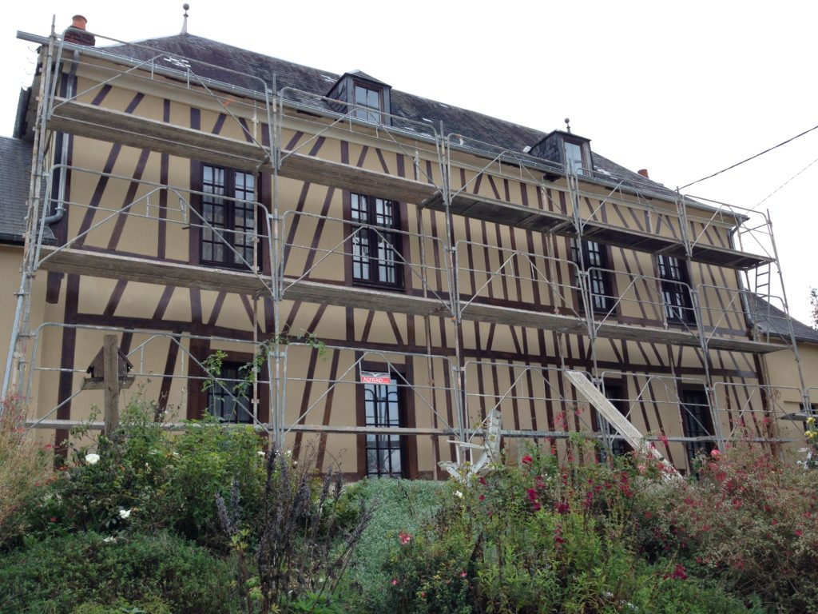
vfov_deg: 42.9
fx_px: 780
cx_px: 409
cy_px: 307
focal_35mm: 33
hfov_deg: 55.4
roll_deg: +1.3
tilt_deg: +17.2
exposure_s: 1/384
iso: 50
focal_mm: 4.12
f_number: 2.4
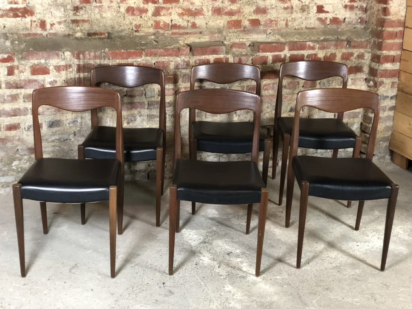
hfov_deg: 36.8
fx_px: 619
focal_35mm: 52
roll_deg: -2.2
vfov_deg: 28.0
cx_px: 206
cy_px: 154
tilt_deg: -19.6
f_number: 2.4
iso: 160
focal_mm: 6
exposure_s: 1/11
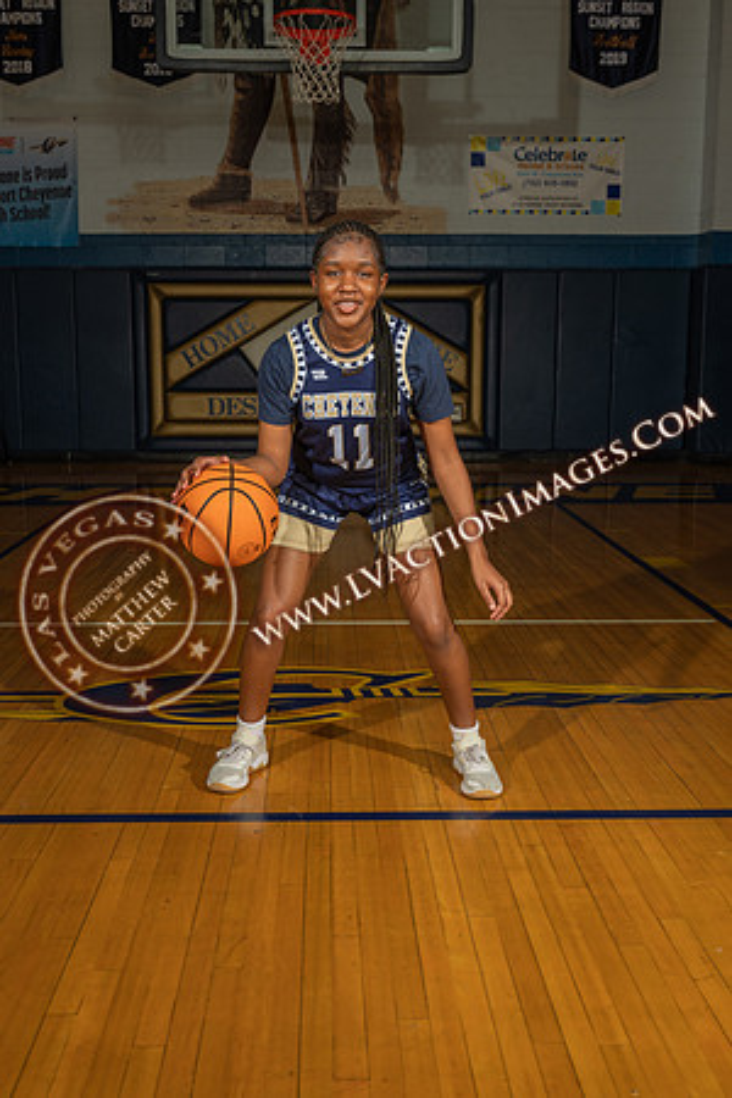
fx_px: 1159
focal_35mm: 38
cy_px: 549
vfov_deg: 50.7
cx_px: 366
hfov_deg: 35.1
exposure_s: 1/200
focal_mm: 38
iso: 160
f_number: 7.1
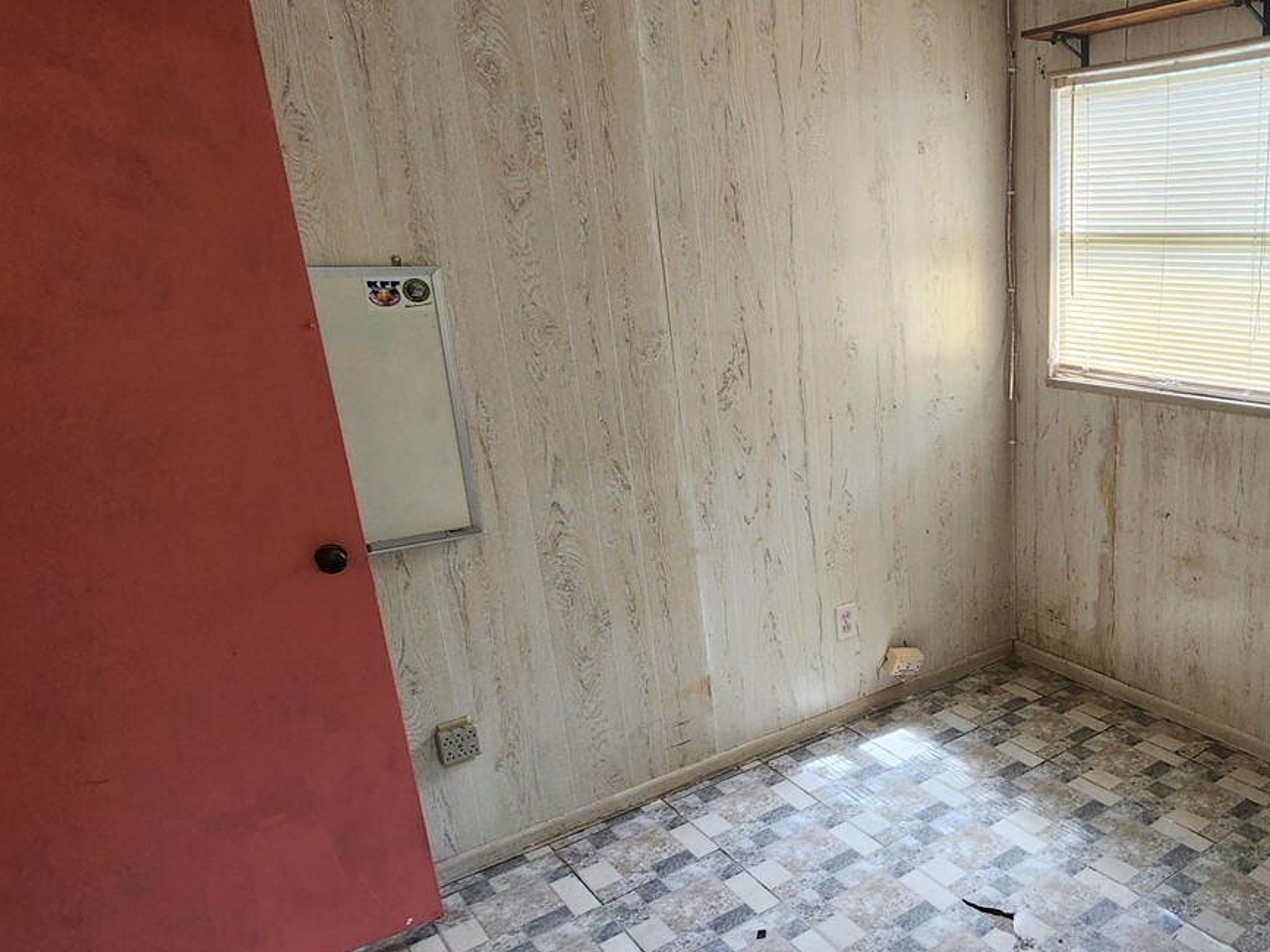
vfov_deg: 56.7
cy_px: 516
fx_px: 880
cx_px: 1024
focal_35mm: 24
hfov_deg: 64.9
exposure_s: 1/60
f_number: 2.2
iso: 125
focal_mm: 2.2
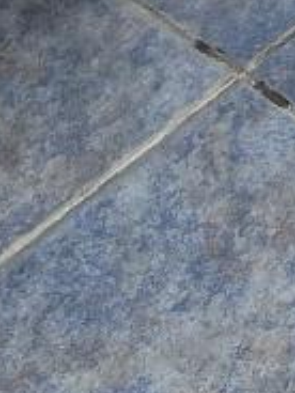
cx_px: 856
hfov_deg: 7.7
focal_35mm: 171
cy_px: -70
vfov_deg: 11.3
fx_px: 1943
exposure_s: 1/180
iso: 250
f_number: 1.8
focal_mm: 5.4
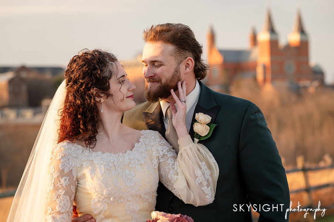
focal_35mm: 126
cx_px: 167
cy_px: 111
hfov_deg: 16.2
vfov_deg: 10.8
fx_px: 1171
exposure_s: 1/320
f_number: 5
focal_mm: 122
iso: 500
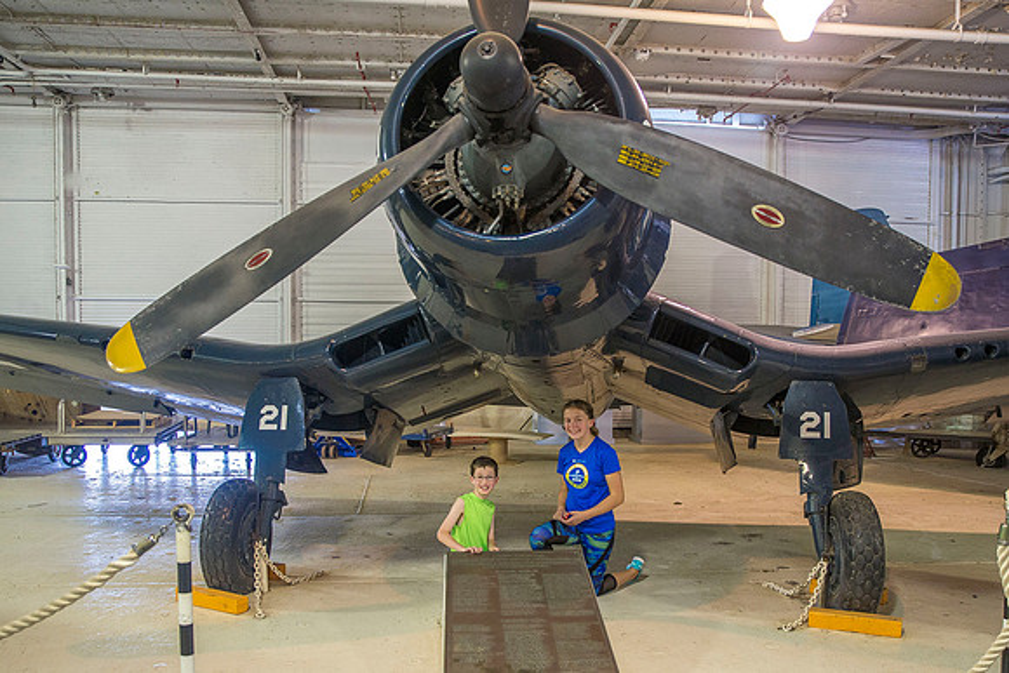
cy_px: 401
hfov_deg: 60.4
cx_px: 516
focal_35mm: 31
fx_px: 867
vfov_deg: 42.3
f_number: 3.2
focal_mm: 26
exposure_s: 1/40
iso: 1000
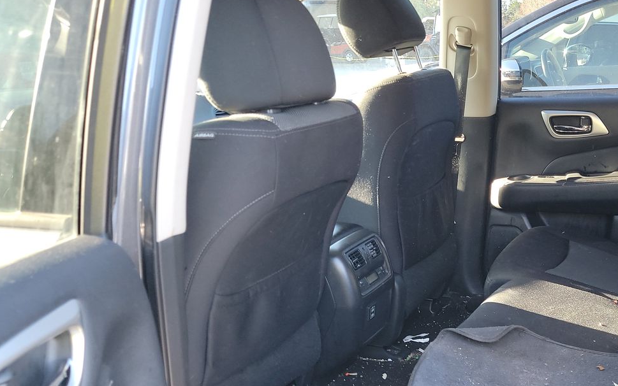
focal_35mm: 42
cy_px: 304
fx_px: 708
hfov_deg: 45.3
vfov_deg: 29.9
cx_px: 474
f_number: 1.8
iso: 233
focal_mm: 6.7
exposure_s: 1/60
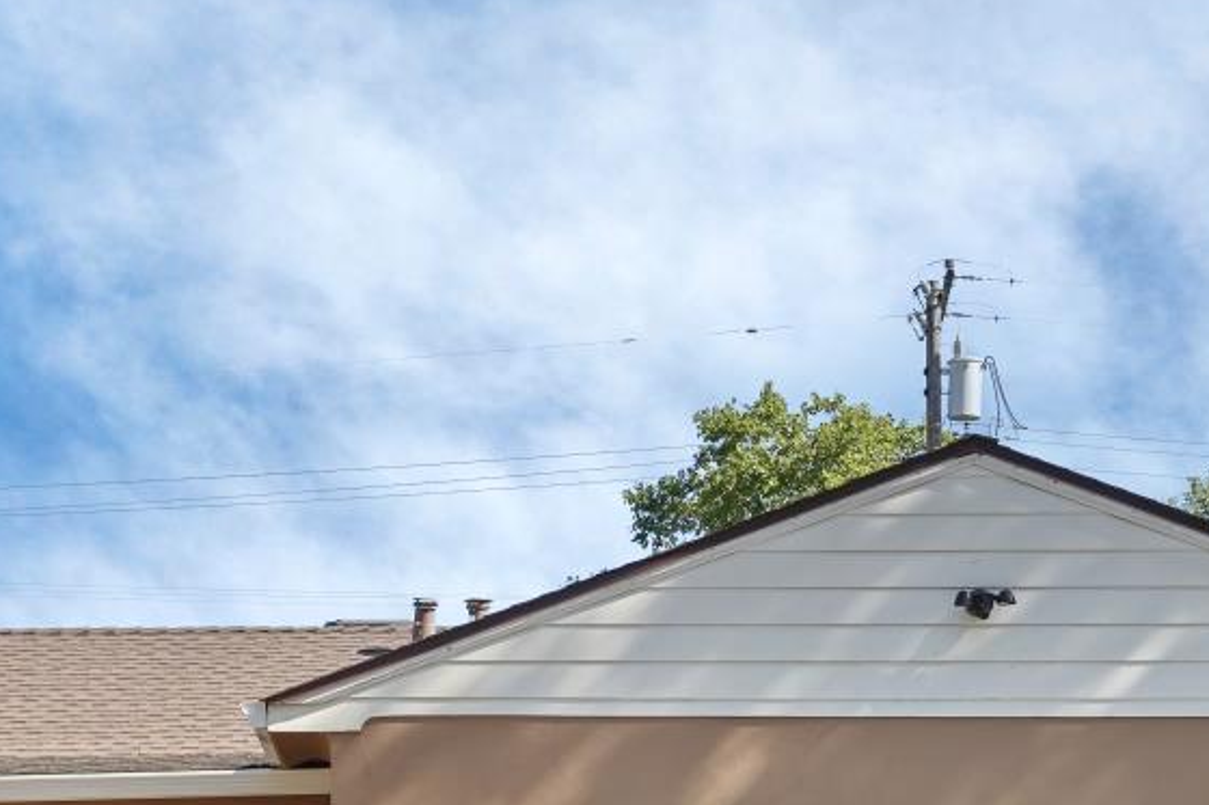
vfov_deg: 15.9
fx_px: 2786
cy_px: 919
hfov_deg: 24.3
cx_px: 367
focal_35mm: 83
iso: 500
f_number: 11
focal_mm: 31
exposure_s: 1/125
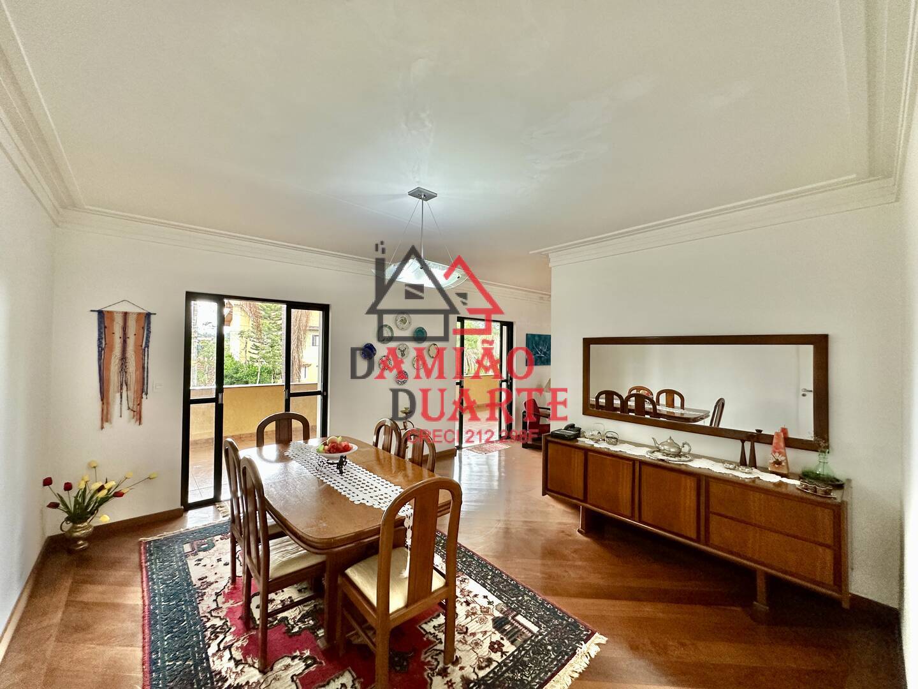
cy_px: 344
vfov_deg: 85.7
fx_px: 371
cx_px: 459
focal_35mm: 14
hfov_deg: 102.1
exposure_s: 1/120
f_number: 2.2
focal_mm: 2.22
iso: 200
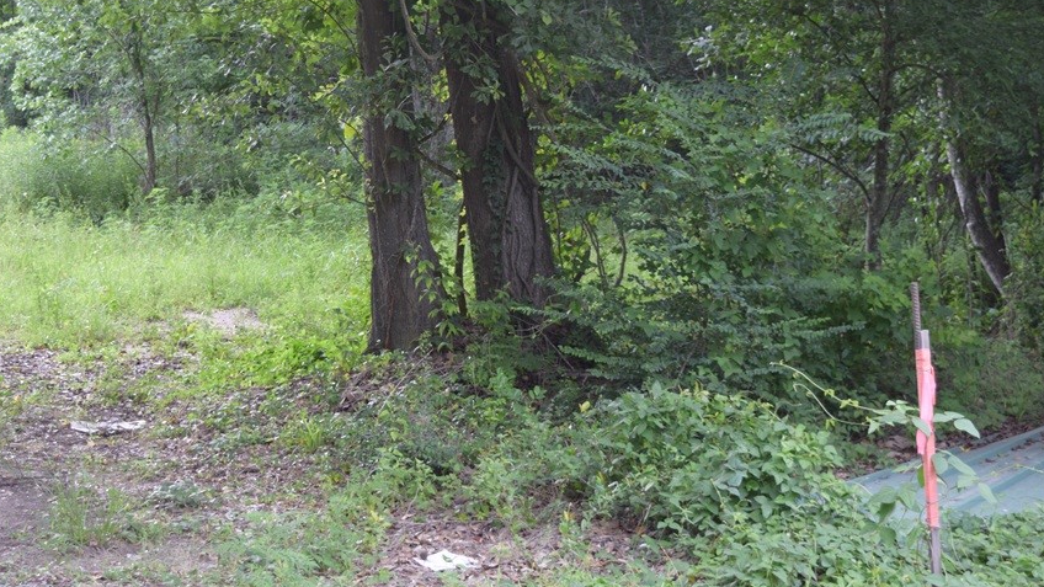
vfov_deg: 18.2
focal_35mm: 66
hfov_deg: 31.9
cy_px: 175
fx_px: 1827
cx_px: 492
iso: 400
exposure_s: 1/100
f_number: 4.5
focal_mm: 34
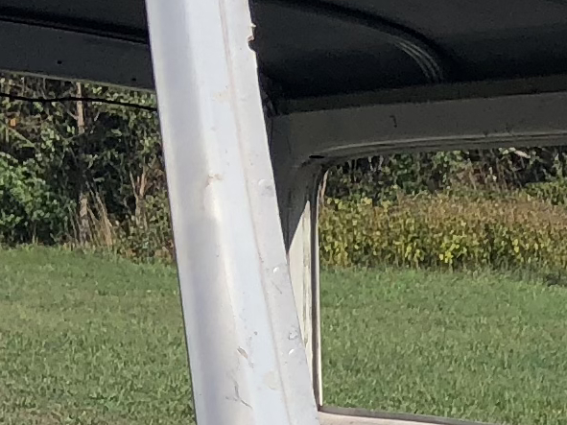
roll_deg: -2.9
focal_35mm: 191
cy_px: 1018
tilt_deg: -15.8
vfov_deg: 7.3
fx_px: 3128
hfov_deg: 10.0
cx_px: 850
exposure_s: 1/1845
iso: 20
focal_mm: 3.99
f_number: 1.8
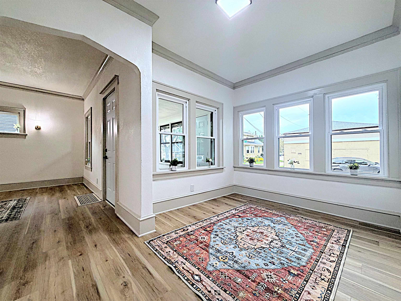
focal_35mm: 14
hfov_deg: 102.1
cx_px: 200
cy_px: 150
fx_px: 162
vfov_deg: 85.7
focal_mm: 2.22
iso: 250
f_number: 2.2
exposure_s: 1/120
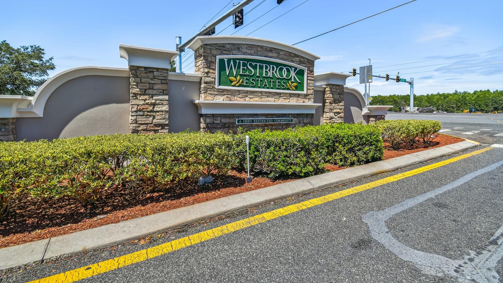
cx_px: 254
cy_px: 115
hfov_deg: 99.4
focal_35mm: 16
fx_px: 213
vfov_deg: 66.5
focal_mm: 10
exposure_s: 1/400
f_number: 7.1
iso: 100
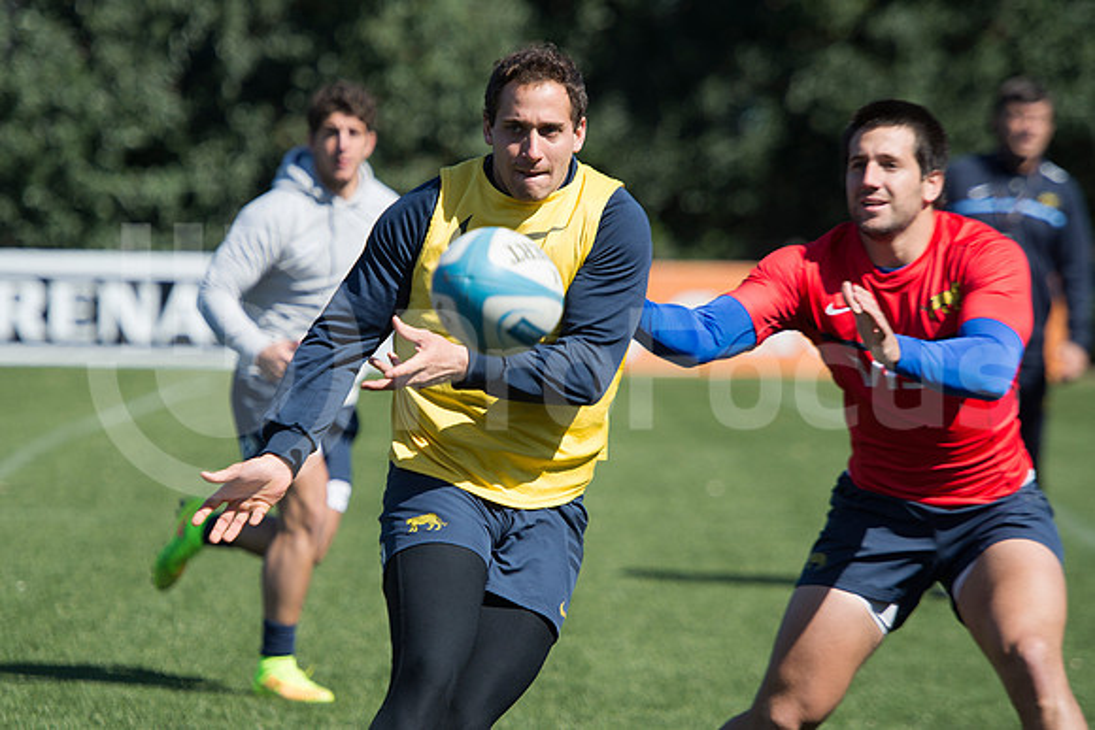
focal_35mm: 250
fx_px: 7606
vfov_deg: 5.5
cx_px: 548
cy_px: 365
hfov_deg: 8.2
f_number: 4
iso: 250
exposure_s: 1/1000
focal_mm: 250
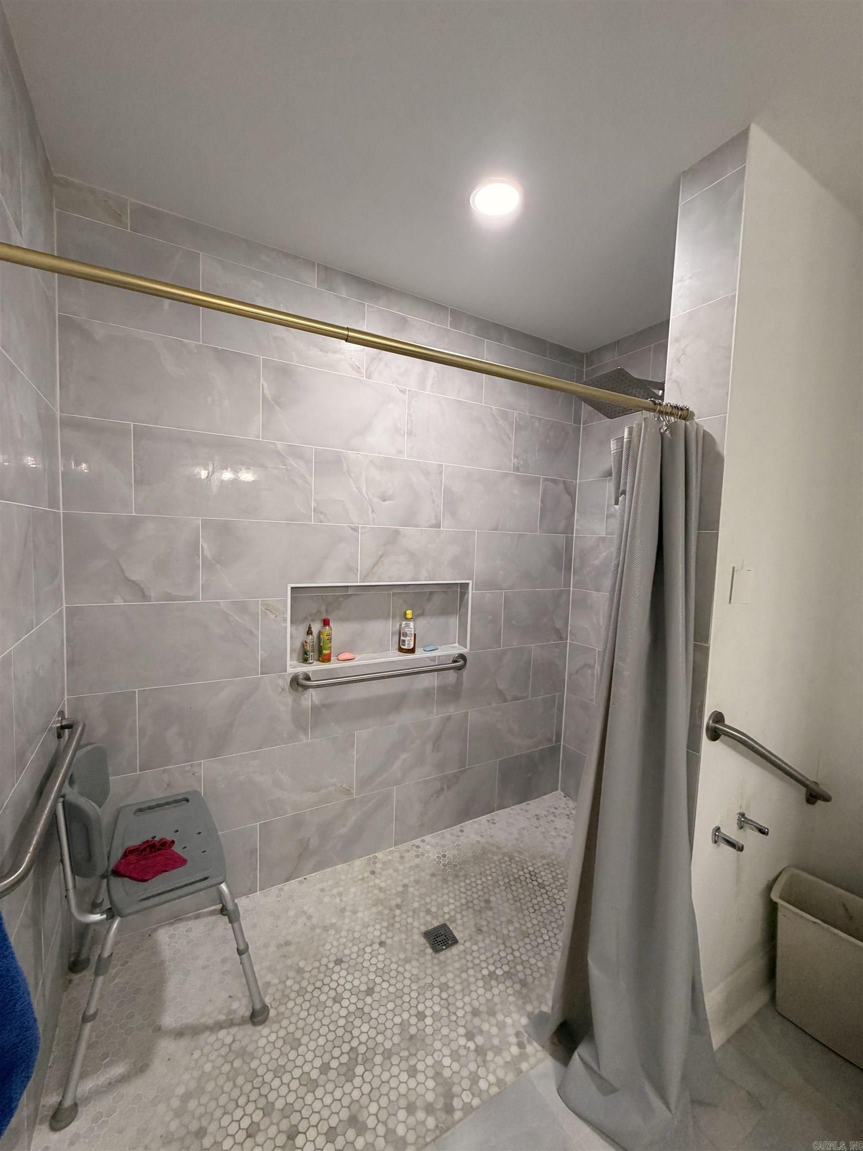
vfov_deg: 102.1
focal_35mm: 14
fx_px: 465
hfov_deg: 85.7
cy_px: 576
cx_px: 432
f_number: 2.2
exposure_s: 1/60
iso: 200
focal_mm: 2.22
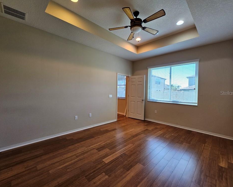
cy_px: 93
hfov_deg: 100.7
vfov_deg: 88.0
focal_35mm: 14
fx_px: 97
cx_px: 115
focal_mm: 2.2
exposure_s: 1/60
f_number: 2.2
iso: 125
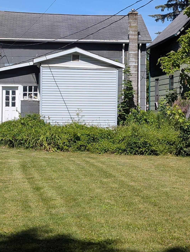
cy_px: 88
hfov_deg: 18.5
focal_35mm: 80
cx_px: 82
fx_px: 584
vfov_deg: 24.3
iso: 21
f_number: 1.68
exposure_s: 1/1497
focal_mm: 6.9
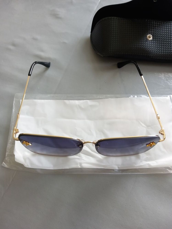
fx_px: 179
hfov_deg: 51.4
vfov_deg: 65.3
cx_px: 86
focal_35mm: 27
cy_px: 114
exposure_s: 1/50
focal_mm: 4
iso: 125
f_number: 1.8
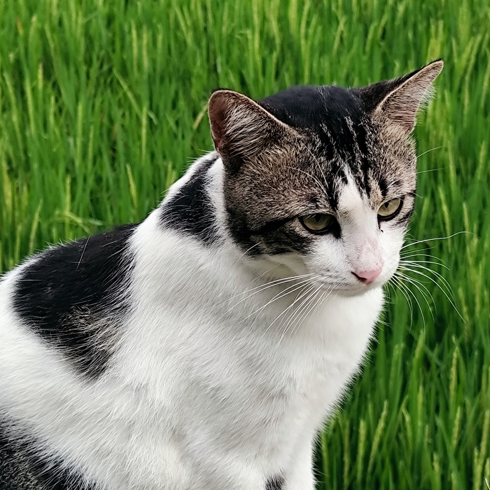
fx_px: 1585
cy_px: 240
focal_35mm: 99
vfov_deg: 17.6
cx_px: 256
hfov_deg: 17.6
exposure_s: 1/100
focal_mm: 6.19
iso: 200
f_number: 1.65
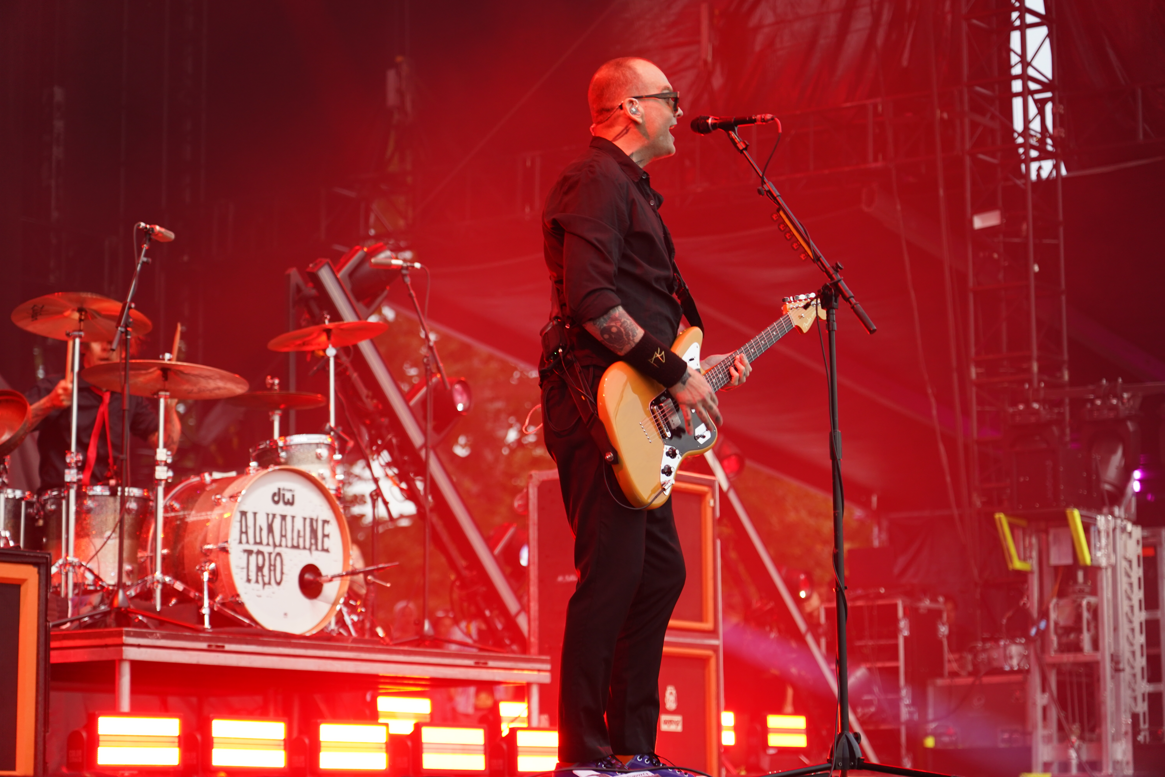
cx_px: 582
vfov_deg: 14.7
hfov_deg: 21.9
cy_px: 388
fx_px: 3009
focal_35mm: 93
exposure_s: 1/160
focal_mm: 93
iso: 800
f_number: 4
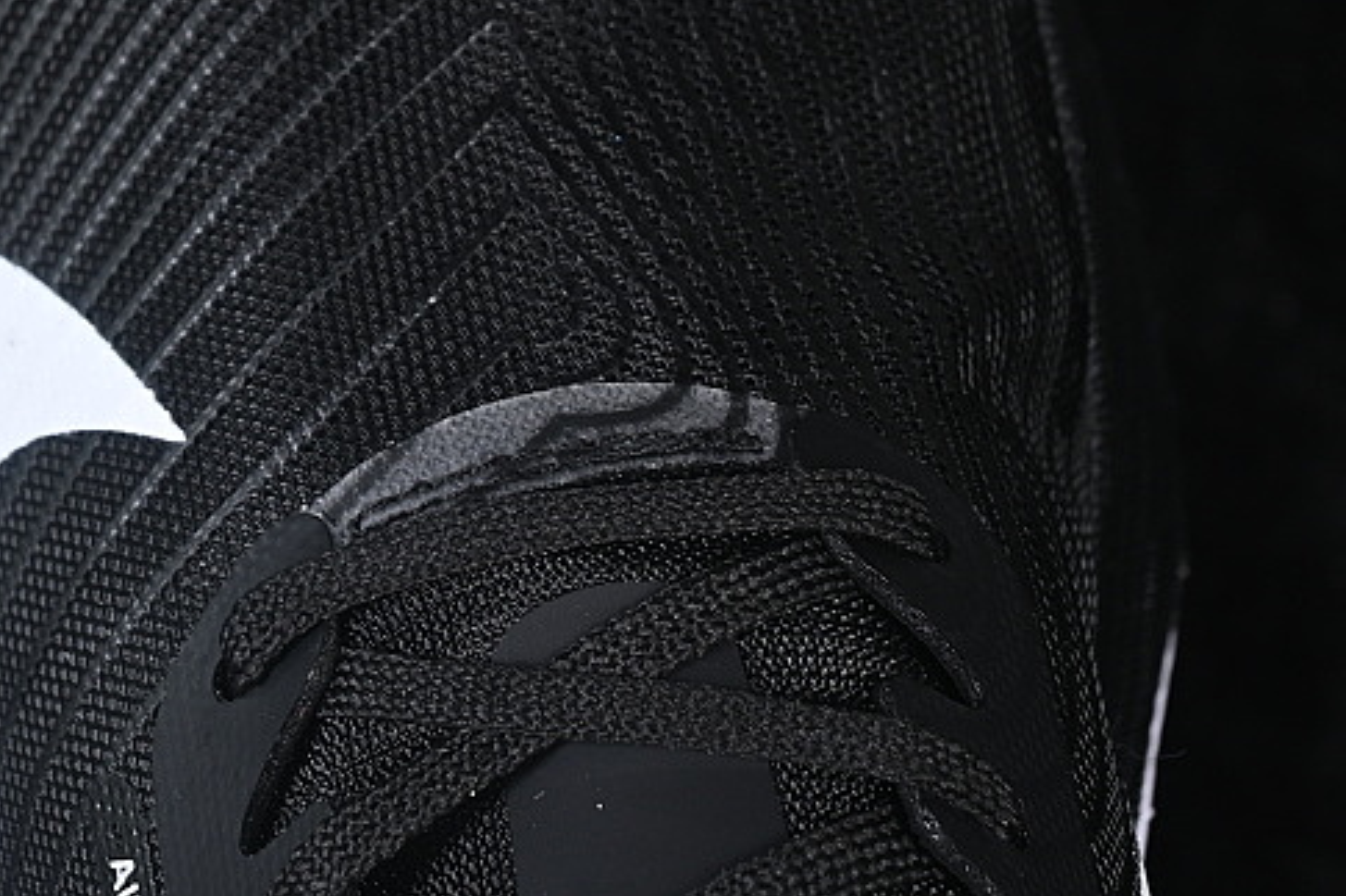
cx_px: 447
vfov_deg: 8.2
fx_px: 6241
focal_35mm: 167
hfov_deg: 12.3
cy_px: 166
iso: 160
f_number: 6.3
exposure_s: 1/50
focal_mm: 50
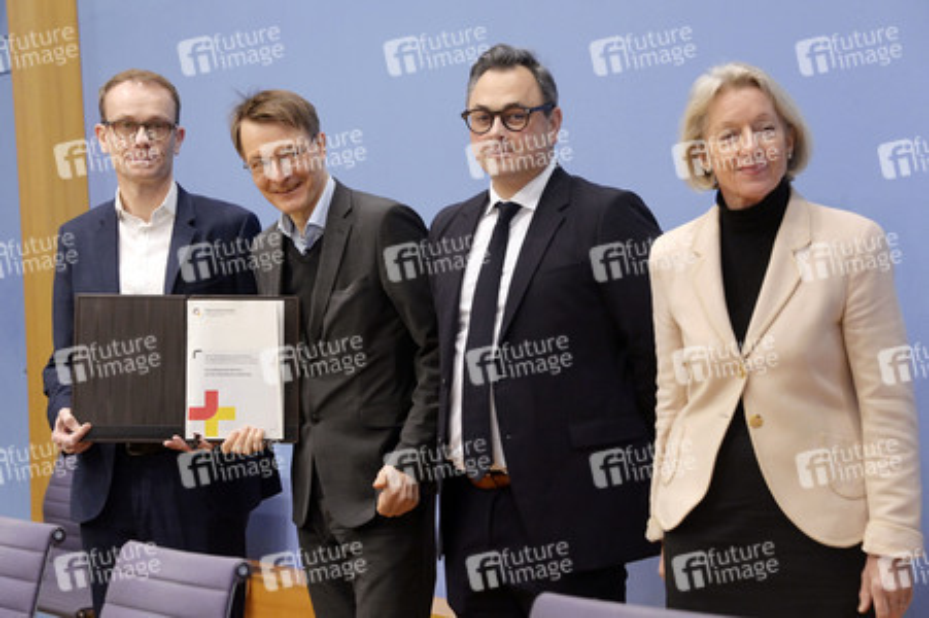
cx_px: 464
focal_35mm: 90
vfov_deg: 15.2
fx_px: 2321
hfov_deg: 22.6
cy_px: 309
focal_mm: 90
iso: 4000
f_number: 5.6
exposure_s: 1/400
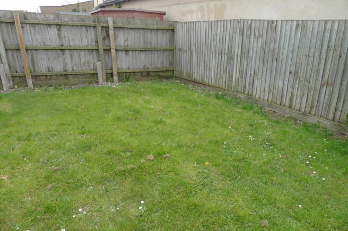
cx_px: 174
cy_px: 116
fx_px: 232
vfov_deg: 53.0
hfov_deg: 73.8
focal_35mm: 24
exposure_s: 1/160
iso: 80
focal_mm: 5.1
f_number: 2.8
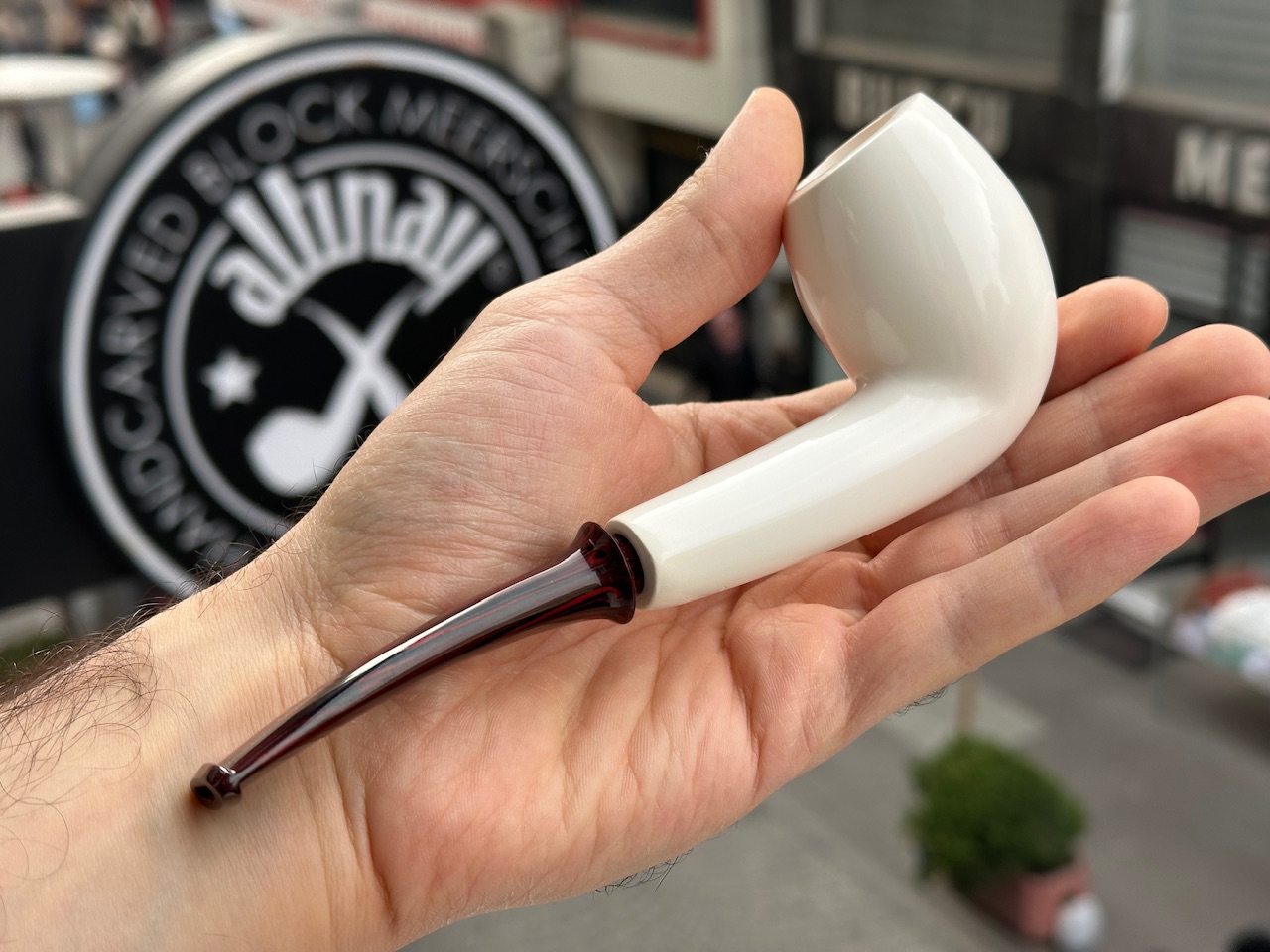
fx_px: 1761
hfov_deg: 39.7
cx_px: 635
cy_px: 476
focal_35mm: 48
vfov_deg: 30.3
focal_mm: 6.86
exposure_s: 1/762
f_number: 1.78
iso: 64
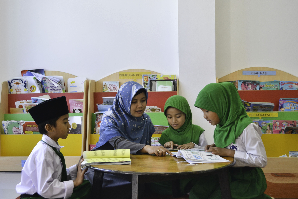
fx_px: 360
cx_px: 149
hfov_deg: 45.0
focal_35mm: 44
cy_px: 100
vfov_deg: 30.8
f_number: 4.5
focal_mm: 29
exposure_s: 1/80
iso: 400
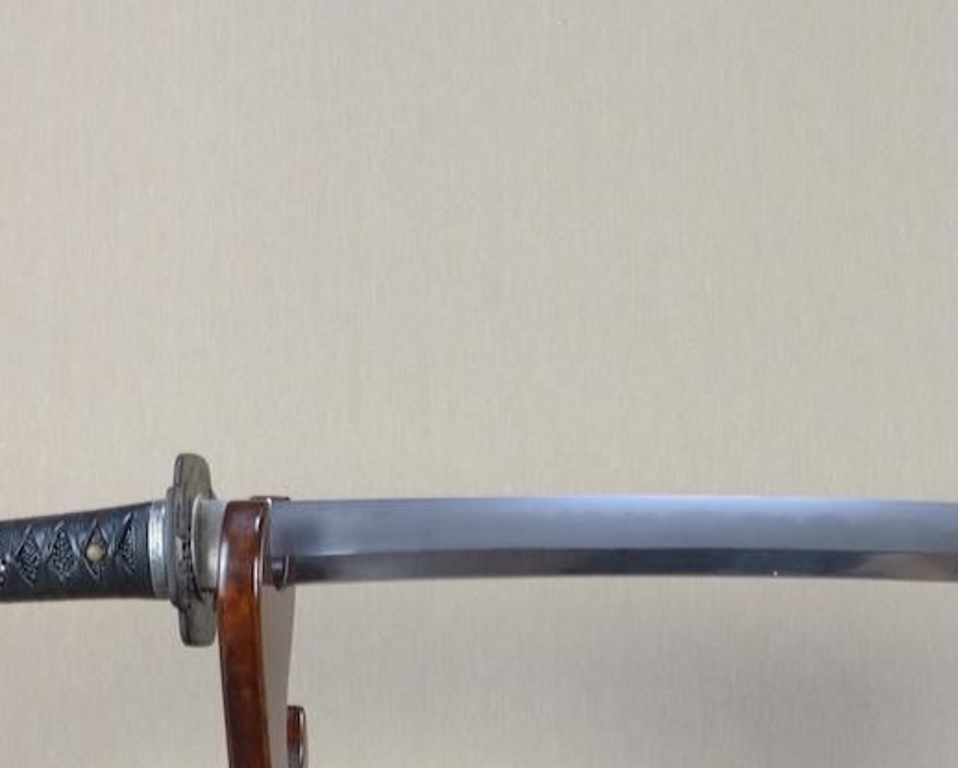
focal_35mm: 76
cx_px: 755
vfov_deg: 20.0
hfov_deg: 24.7
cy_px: 575
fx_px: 2156
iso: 400
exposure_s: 1/2
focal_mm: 20
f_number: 11
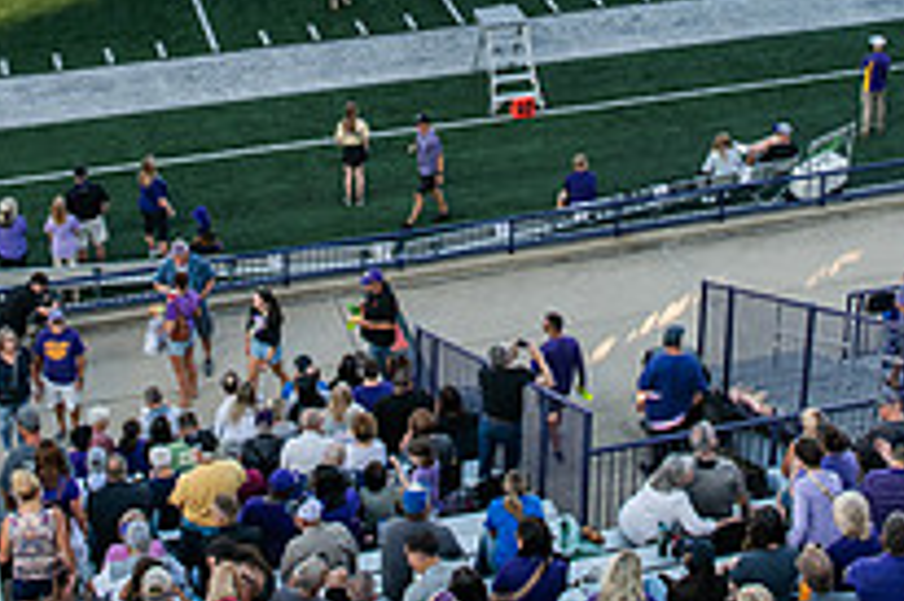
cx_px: 456
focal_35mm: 79
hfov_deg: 25.7
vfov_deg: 16.6
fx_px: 1982
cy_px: -103
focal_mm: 28
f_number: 5.6
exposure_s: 1/500
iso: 320
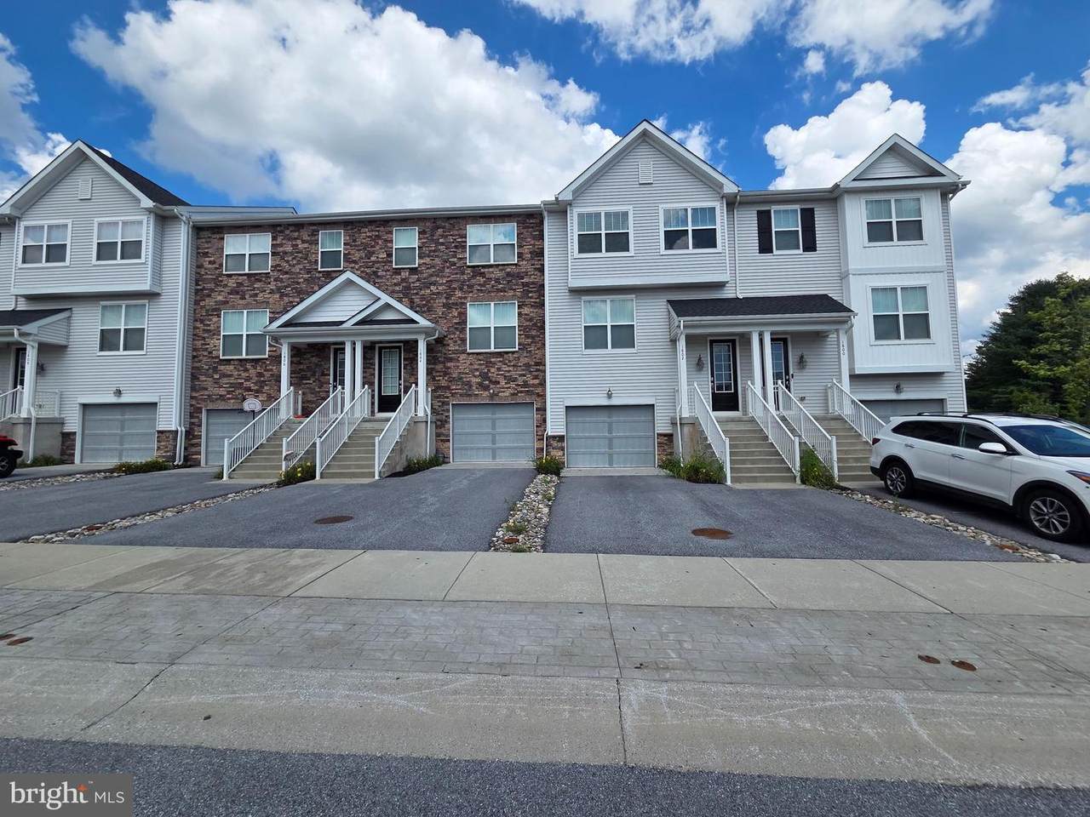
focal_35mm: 13
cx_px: 545
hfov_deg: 106.2
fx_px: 409
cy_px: 408
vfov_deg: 89.9
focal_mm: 2.2
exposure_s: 1/2410
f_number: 2.2
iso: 50
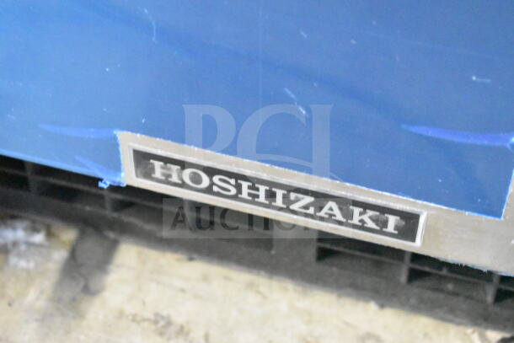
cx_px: 257
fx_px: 1178
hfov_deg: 24.6
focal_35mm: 82
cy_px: 172
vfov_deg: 16.6
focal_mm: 55
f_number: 5.6
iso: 25600
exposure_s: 1/25
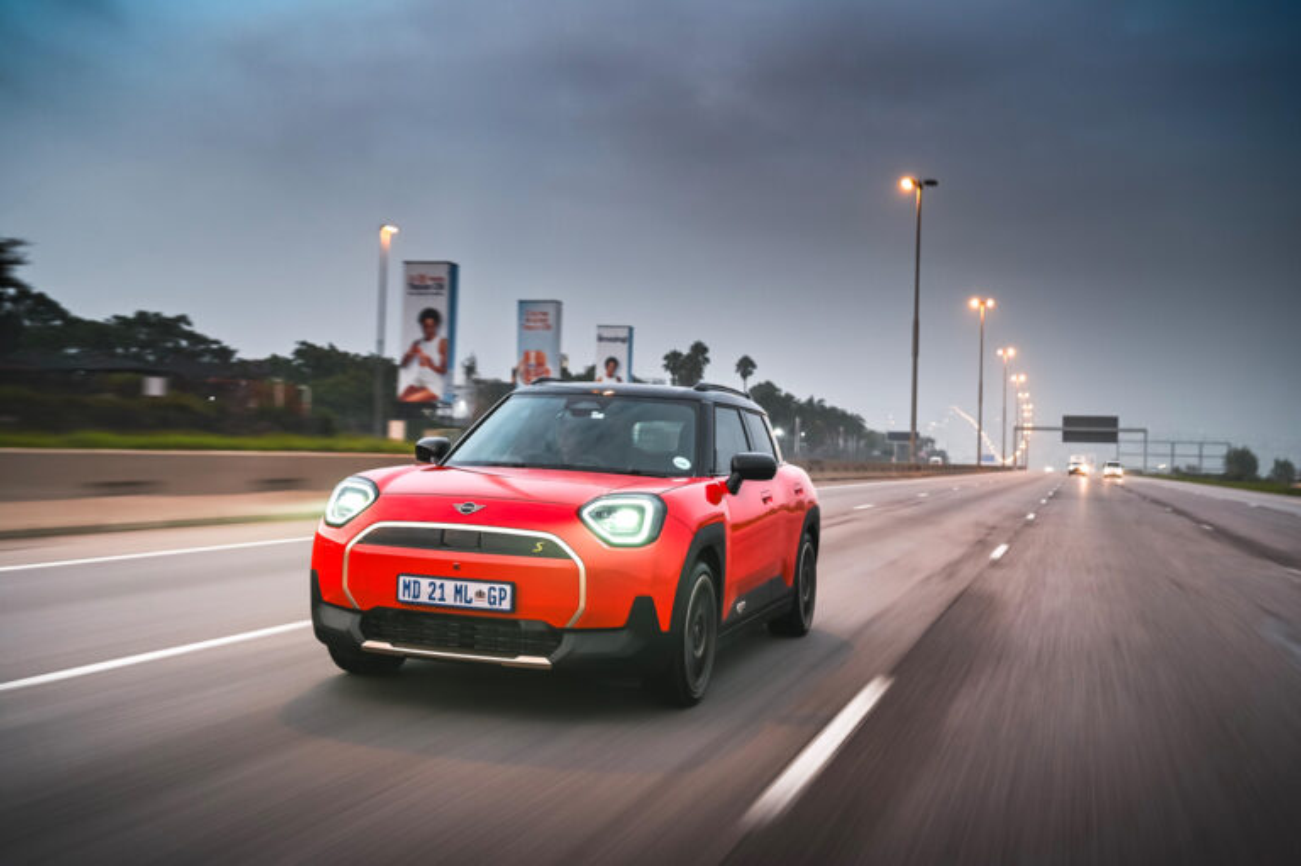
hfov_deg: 51.9
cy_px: 433
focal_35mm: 37
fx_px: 1336
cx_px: 650
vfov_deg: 35.9
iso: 160
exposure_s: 1/25
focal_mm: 37
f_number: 4
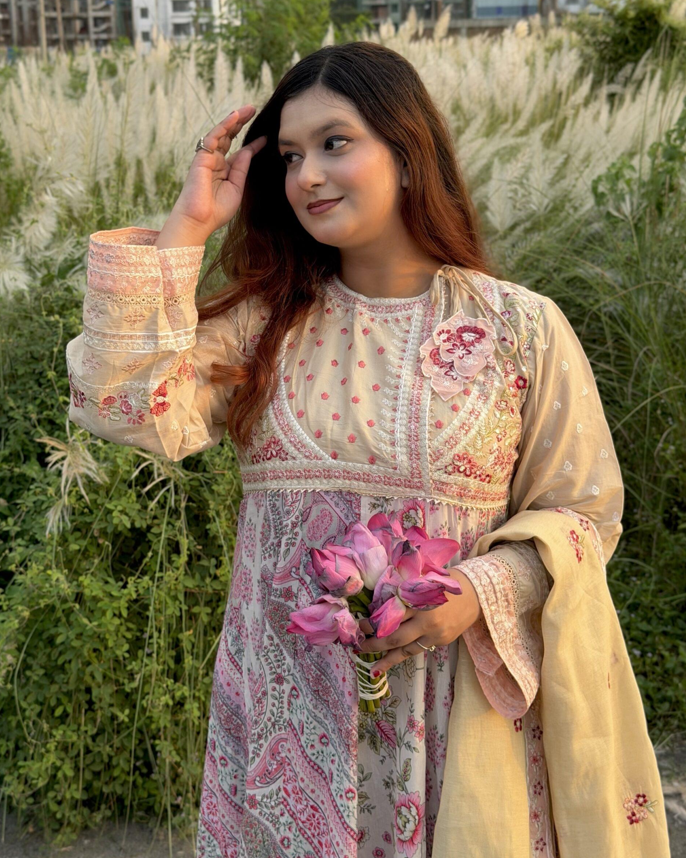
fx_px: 1295
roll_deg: +0.4
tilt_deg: -13.8
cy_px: 398
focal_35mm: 51
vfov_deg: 36.6
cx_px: 340
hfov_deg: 29.7
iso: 64
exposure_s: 1/371
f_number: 1.78
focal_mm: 6.76
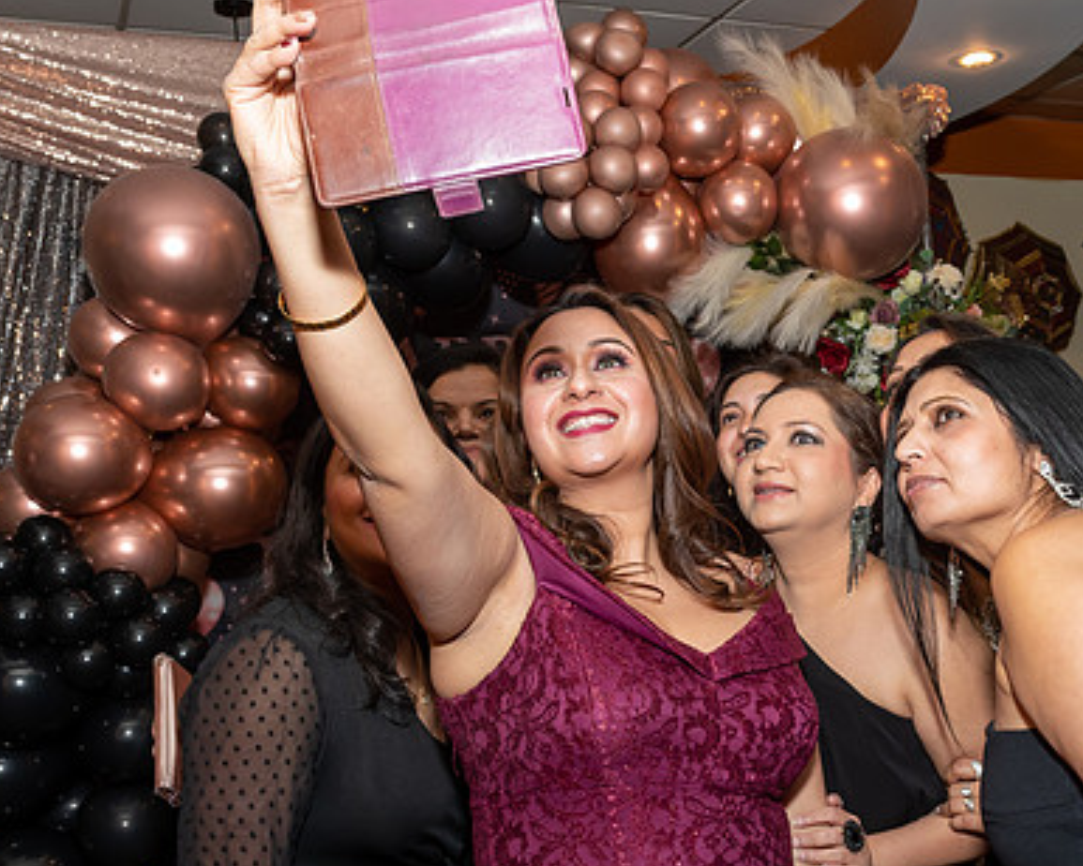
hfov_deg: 43.1
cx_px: 745
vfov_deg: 35.6
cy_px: 498
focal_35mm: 42
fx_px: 1346
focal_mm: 17
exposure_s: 1/250
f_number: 7.1
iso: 400
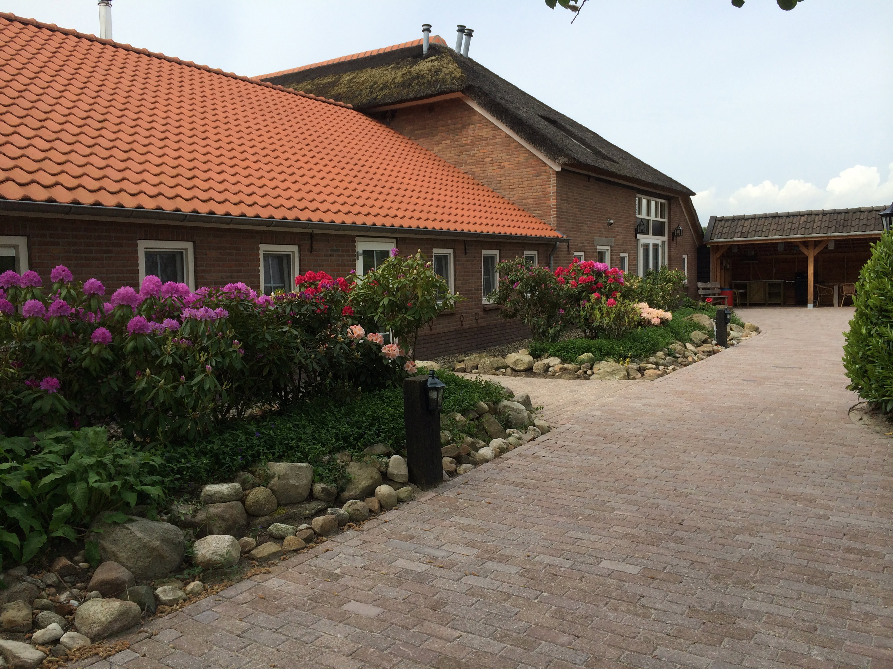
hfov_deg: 60.0
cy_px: 334
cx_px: 446
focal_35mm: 30
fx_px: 774
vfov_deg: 46.8
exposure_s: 1/1642
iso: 32
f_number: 2.2
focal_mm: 4.12
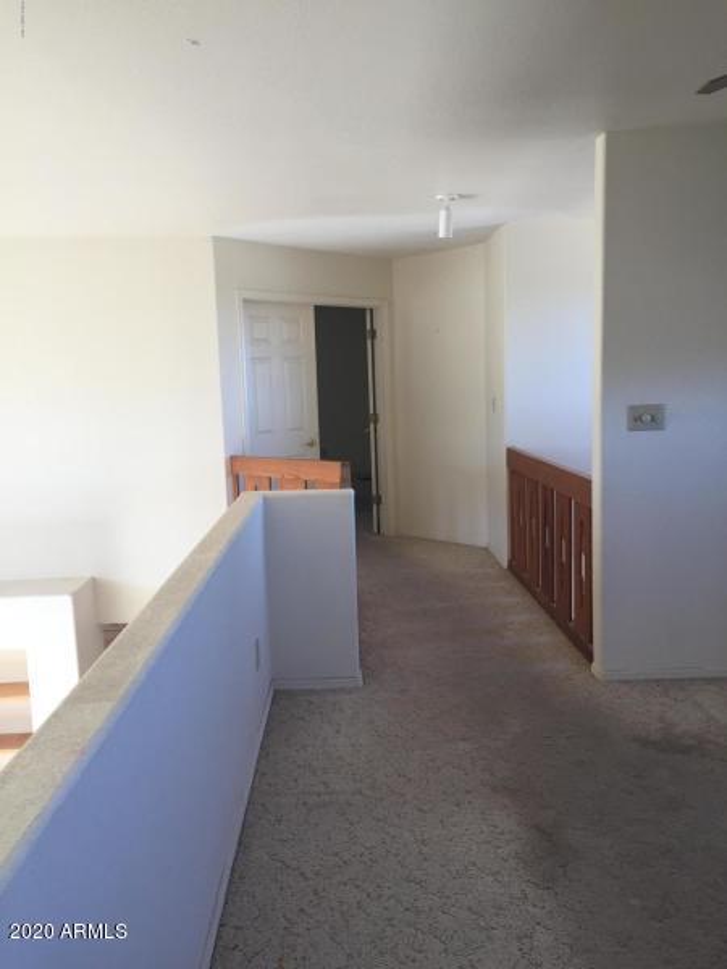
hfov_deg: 48.2
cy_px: 484
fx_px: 812
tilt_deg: -8.3
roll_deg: +2.2
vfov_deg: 61.7
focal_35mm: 29
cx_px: 364
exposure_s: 1/120
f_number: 2.2
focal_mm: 4.15
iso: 50
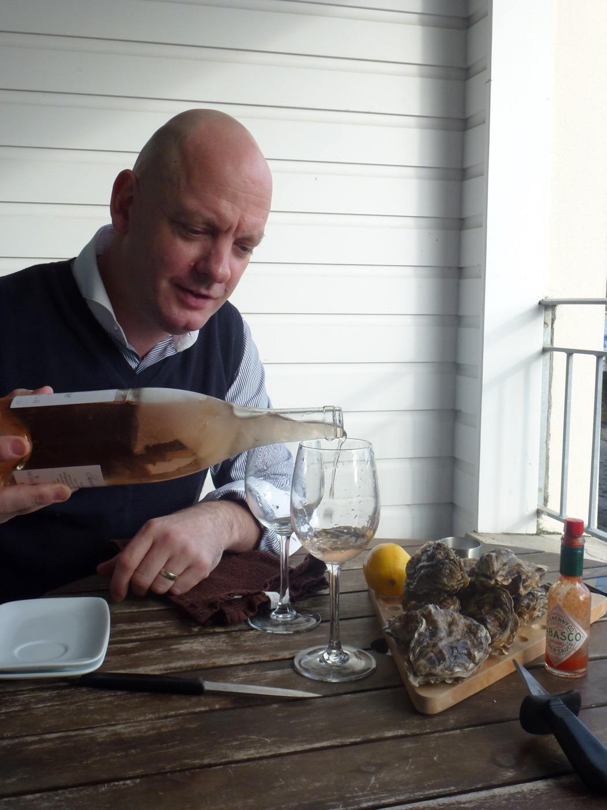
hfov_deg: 39.7
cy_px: 405
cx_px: 304
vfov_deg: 51.4
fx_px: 842
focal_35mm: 36
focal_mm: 6.4
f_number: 4
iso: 100
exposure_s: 1/160
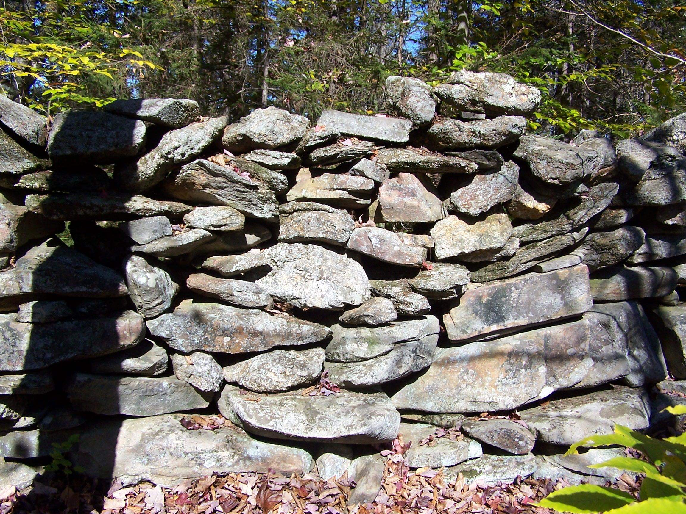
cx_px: 343
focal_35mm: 38
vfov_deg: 37.7
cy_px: 257
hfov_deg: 49.0
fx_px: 753
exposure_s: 1/350
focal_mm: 6.3
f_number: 4
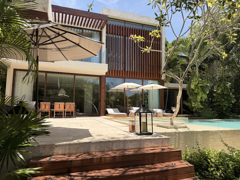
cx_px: 120
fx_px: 166
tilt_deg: +7.5
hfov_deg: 71.6
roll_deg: -0.7
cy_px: 90
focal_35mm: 24
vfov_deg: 56.8
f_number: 1.78
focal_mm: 6.76
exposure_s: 1/2525
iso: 100
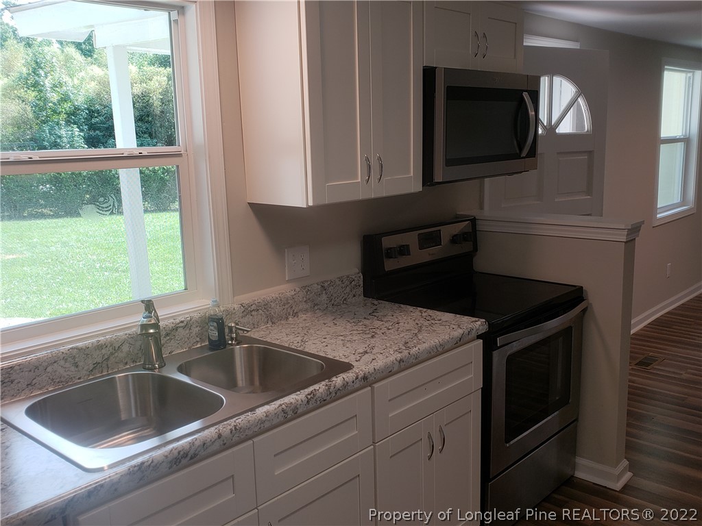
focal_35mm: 26
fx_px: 527
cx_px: 351
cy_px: 263
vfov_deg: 53.1
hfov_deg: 67.3
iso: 50
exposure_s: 1/60
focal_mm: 4.3
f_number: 2.4
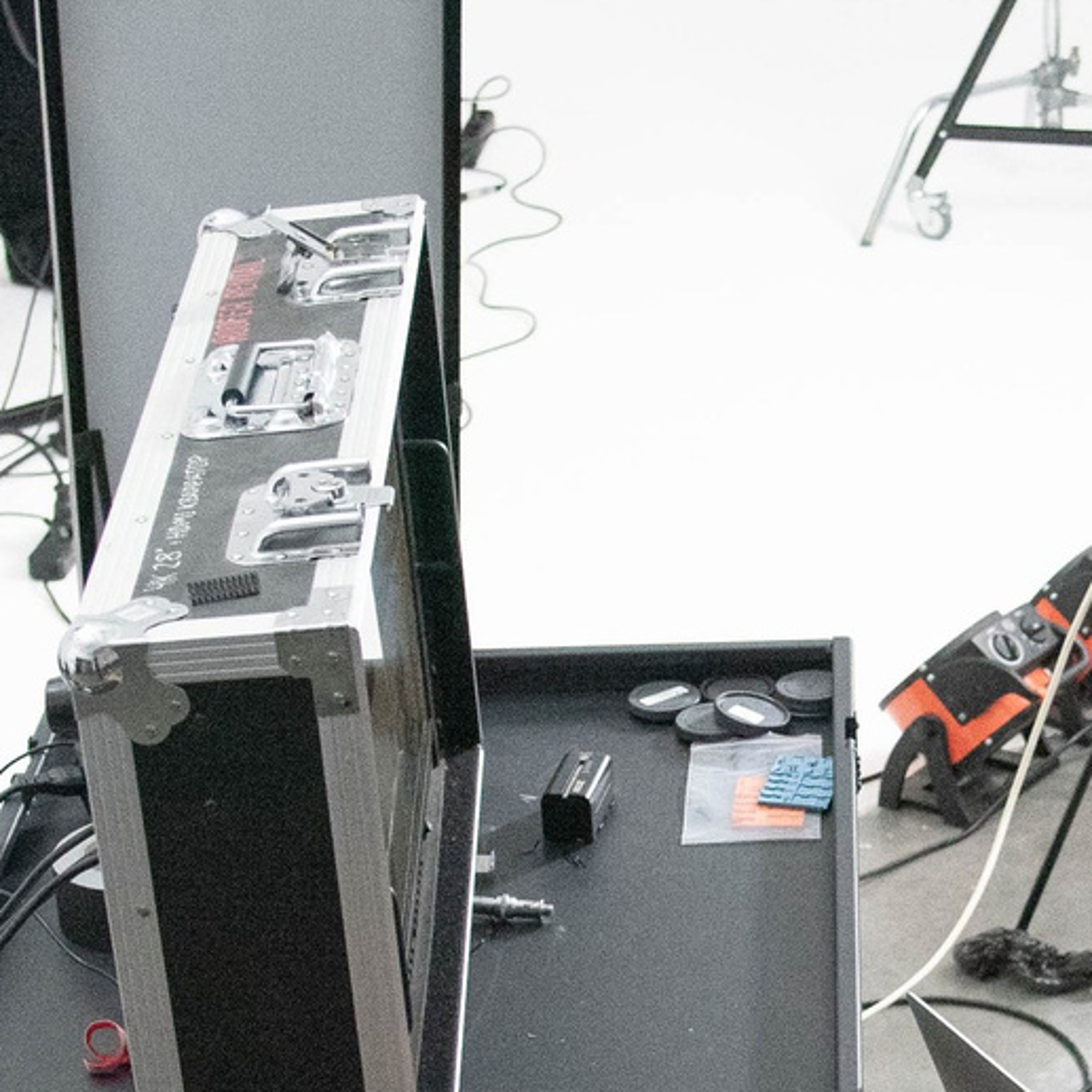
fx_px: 3605
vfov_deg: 17.1
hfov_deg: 17.2
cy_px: 793
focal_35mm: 101
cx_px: 775
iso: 5000
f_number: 4
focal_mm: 24
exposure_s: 1/400
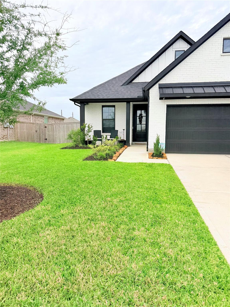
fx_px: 213
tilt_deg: -5.5
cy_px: 154
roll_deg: +0.5
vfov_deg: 71.6
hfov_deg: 56.8
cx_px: 115
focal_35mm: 24
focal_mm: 6.76
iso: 80
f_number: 1.78
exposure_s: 1/5319
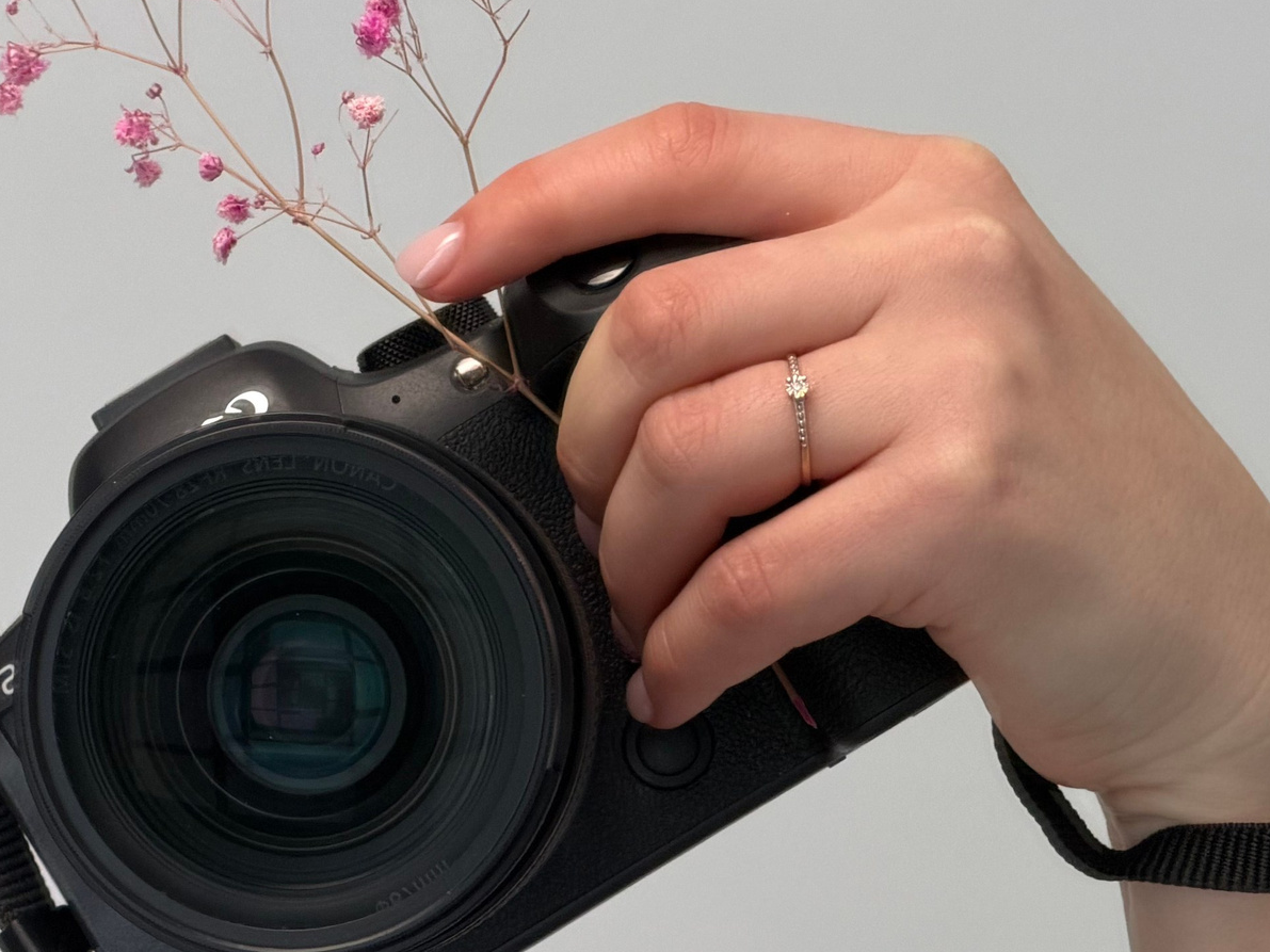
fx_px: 7887
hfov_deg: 9.2
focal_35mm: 215
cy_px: 491
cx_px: 370
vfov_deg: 6.9
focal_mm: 16.89
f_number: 2.8
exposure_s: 1/121
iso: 125
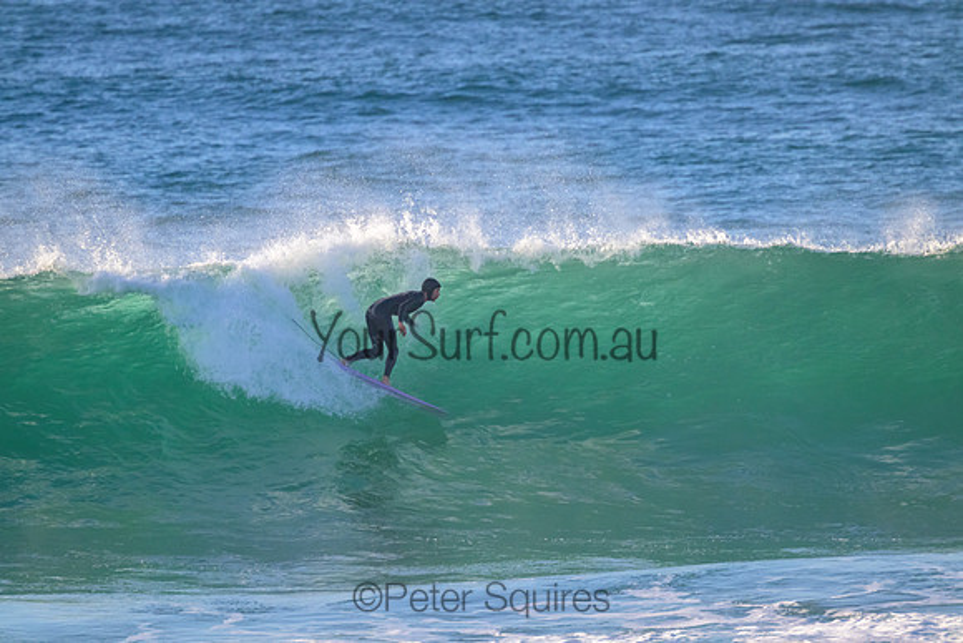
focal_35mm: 800
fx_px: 21404
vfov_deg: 1.7
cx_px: 482
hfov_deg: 2.6
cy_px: 322
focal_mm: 800
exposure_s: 1/1600
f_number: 11
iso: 2500
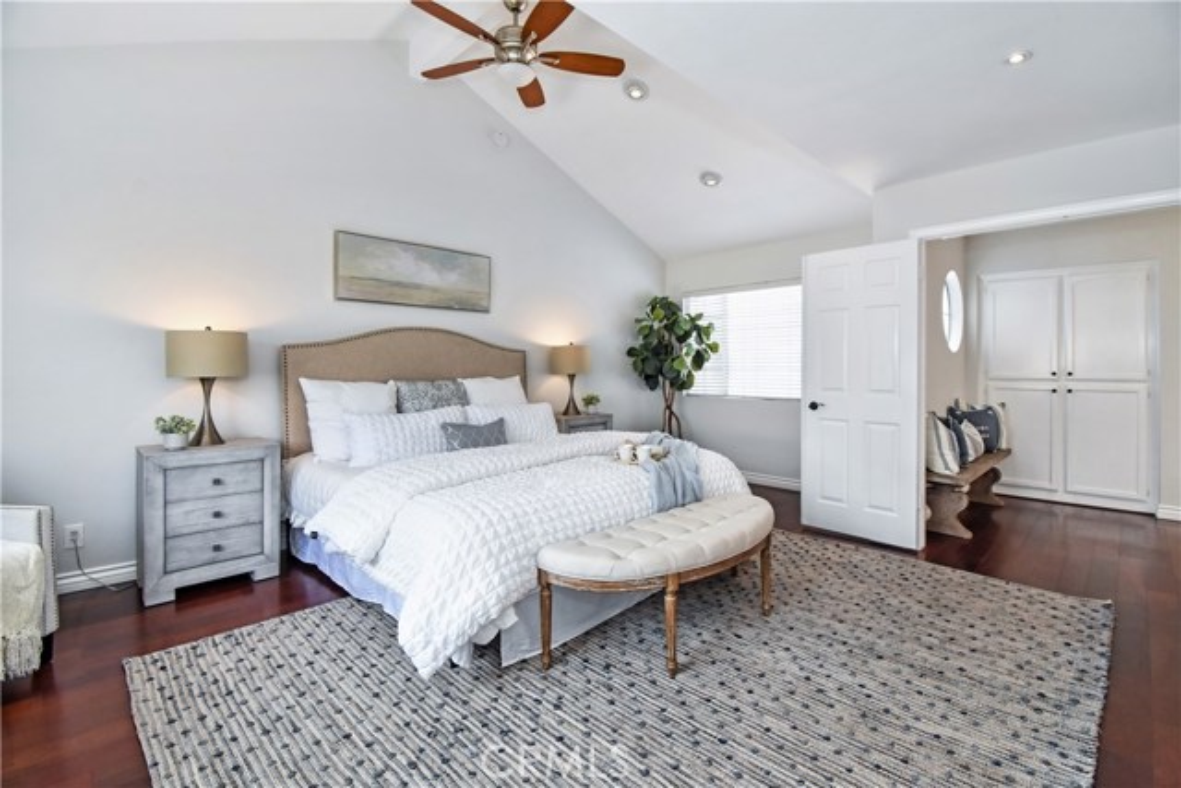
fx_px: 492
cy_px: 394
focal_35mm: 15
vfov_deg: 77.4
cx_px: 590
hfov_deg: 100.4
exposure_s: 1/100
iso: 1000
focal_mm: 10
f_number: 8
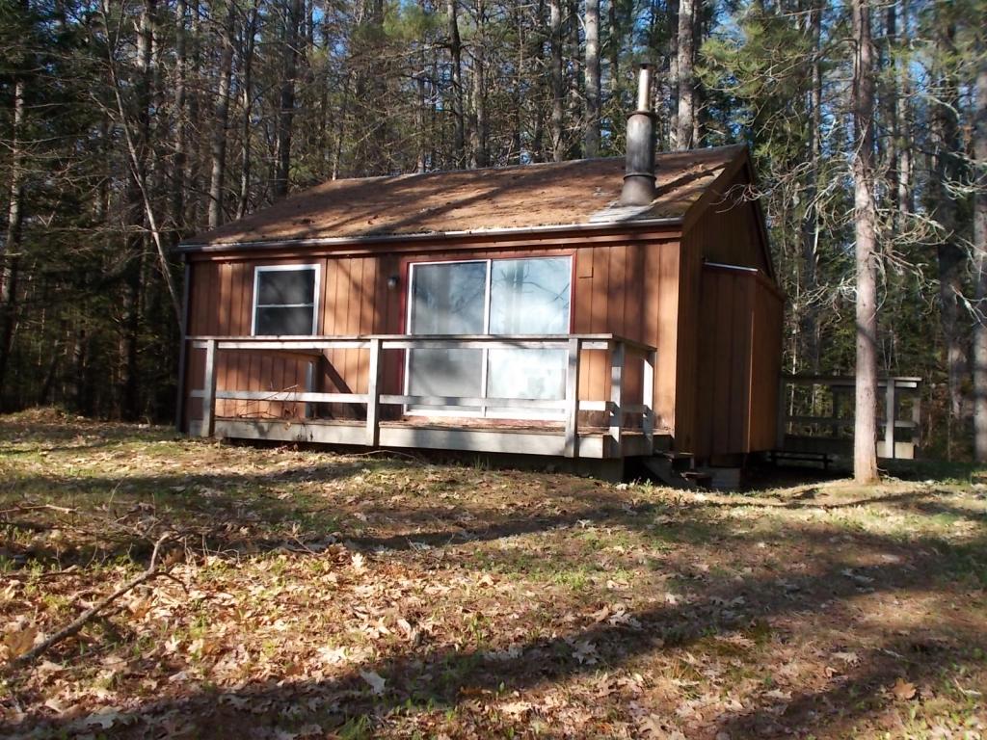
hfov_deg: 54.0
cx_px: 494
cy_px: 370
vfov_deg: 41.8
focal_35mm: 34
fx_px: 969
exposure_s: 1/250
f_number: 3.6
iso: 80
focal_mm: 6
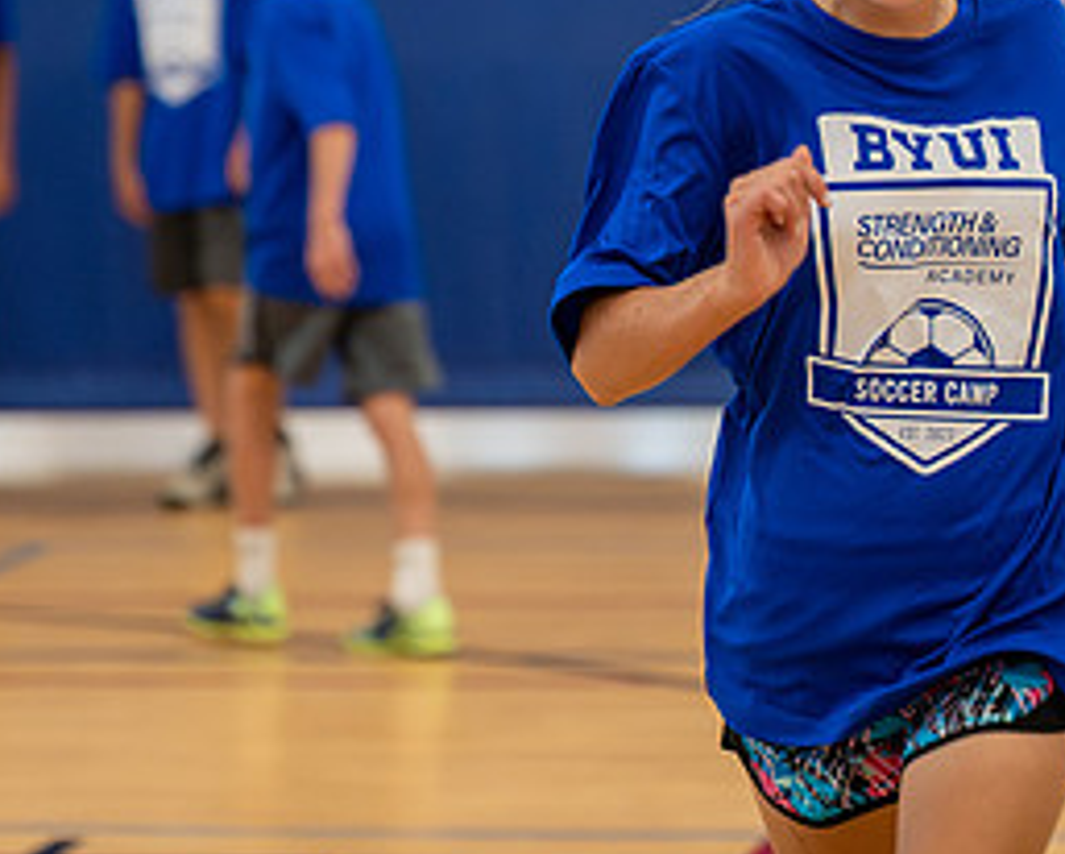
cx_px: 522
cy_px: 128
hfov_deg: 8.3
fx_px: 7318
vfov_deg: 6.7
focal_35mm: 232
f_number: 2.8
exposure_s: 1/400
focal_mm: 93
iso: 640
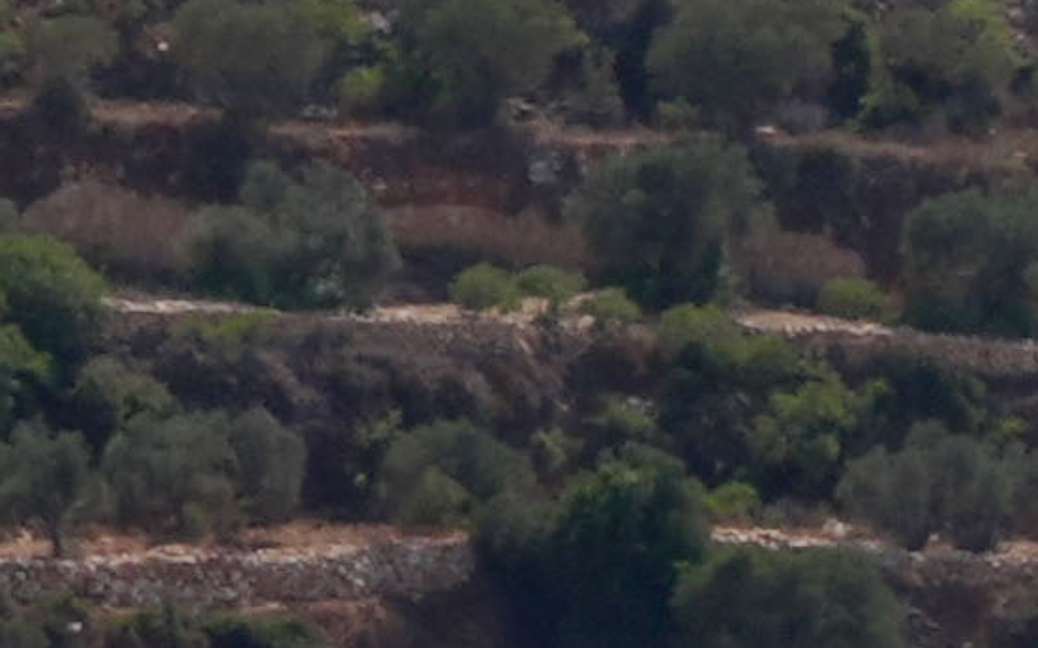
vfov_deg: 1.7
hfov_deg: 2.8
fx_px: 21573
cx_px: 1393
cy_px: 419
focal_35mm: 763
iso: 250
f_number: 22
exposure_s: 1/125
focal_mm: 70
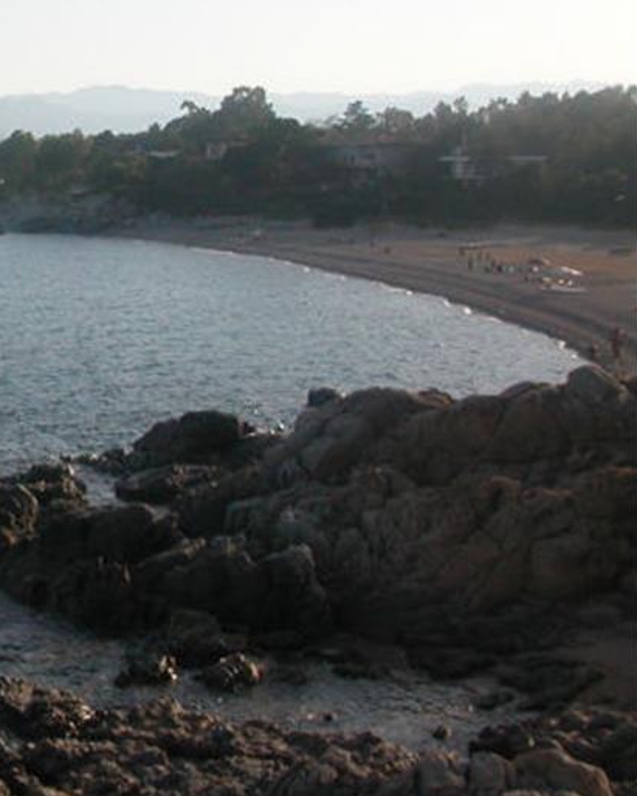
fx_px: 1697
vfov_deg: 26.3
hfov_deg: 19.8
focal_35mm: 72
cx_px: -152
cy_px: 265
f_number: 4.5
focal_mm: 5.6
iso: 100
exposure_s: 1/654
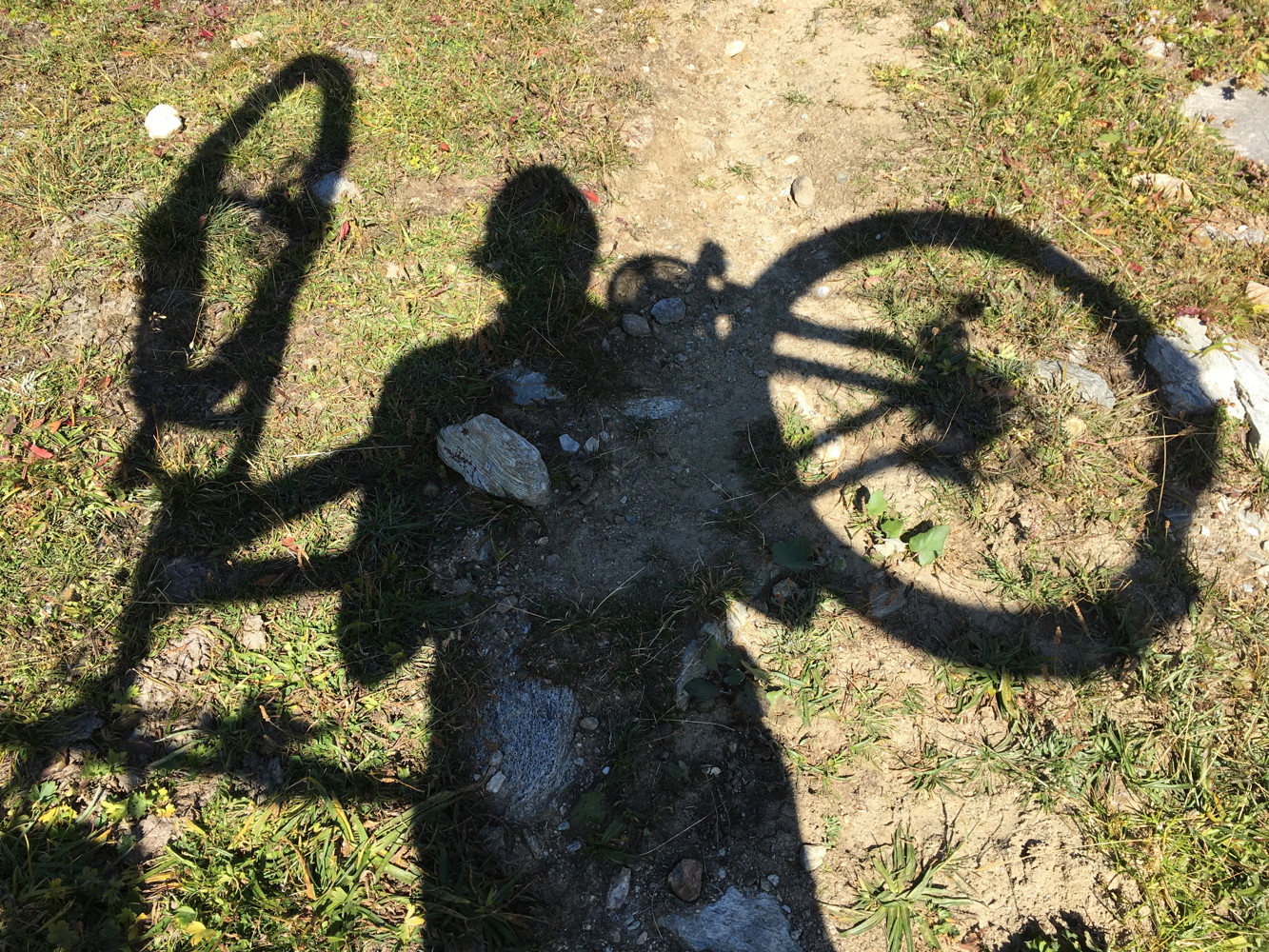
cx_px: 634
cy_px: 476
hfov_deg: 61.7
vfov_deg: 48.2
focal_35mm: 29
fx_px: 1063
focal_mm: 4.15
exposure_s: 1/845
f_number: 2.2
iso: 25
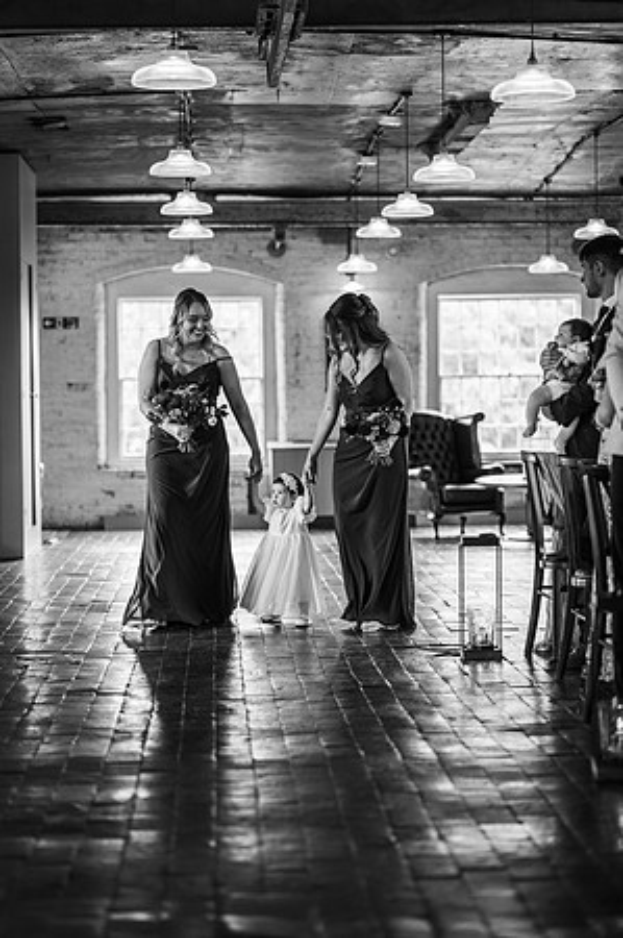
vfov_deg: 23.9
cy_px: 469
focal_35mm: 85
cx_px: 312
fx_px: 2211
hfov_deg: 16.0
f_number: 2
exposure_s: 1/200
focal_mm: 85
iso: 400
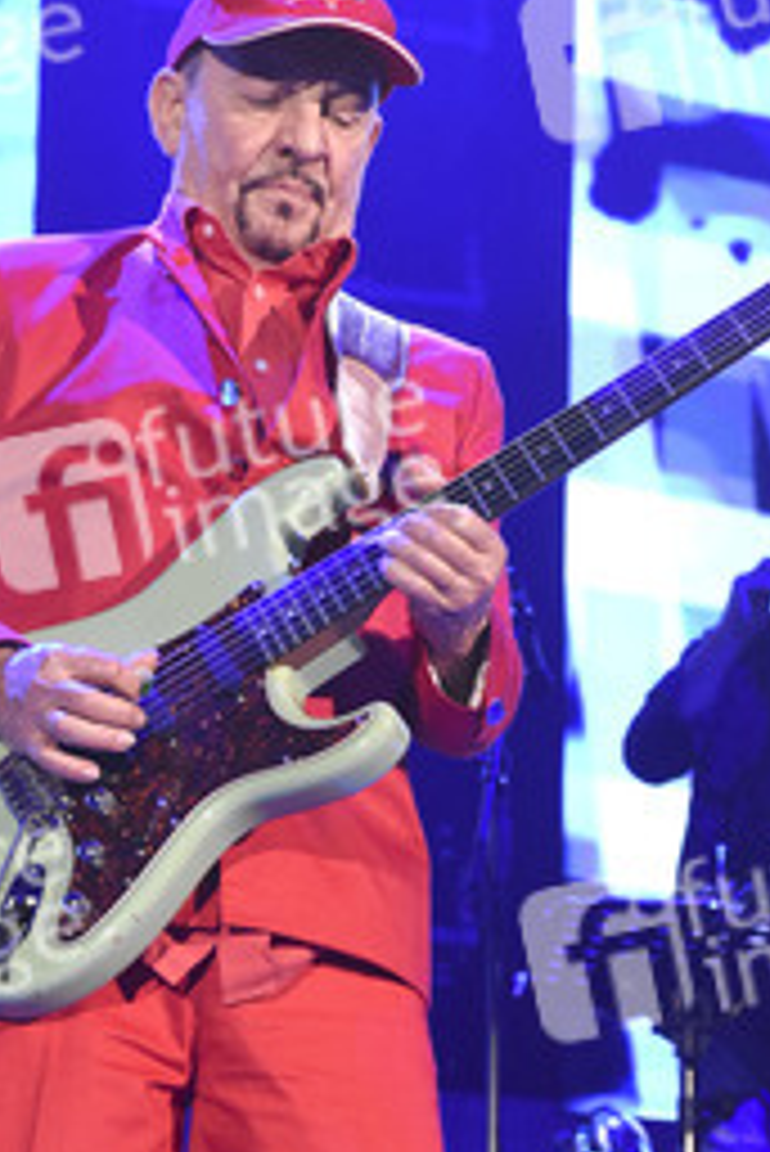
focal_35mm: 131
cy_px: 711
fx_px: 4197
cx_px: 342
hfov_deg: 10.5
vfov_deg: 15.6
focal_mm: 56
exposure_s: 1/125
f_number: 6.3
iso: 2500
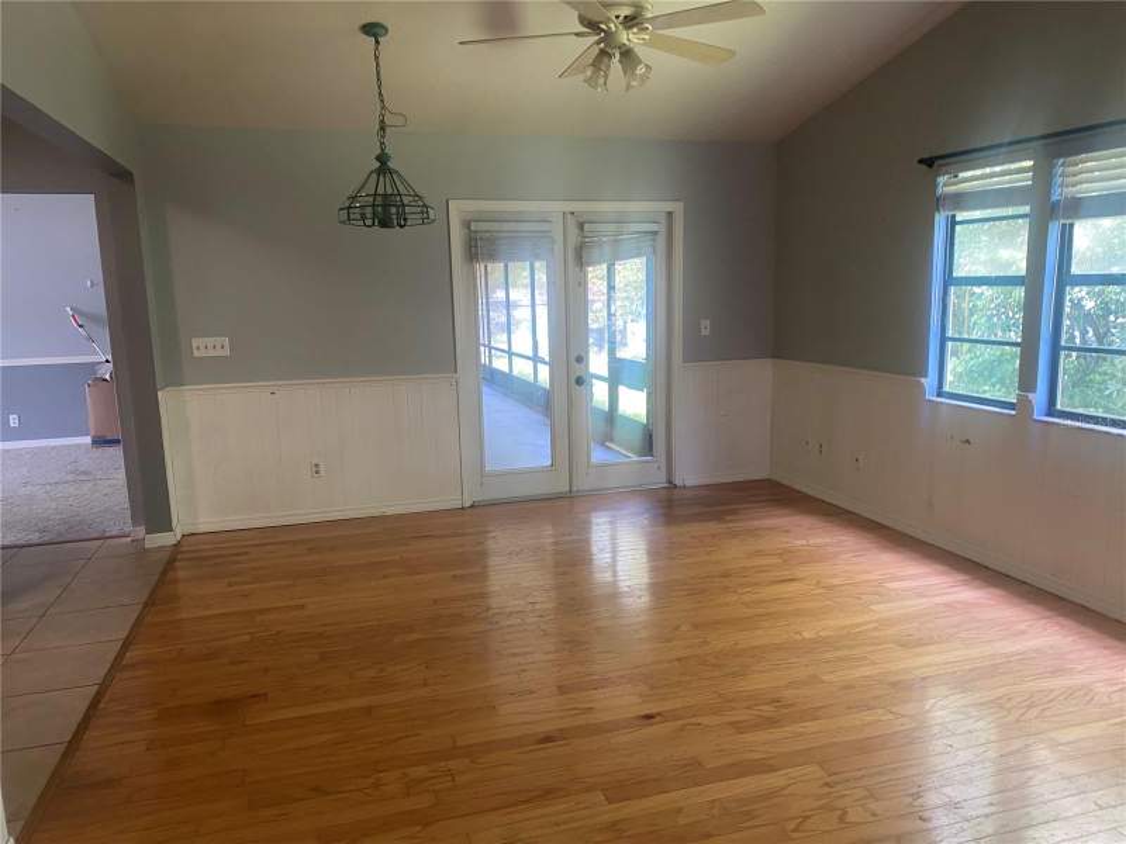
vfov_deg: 53.1
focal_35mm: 26
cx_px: 563
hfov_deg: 67.3
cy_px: 422
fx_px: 846
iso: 160
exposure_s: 1/60
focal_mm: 4.25
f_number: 1.8
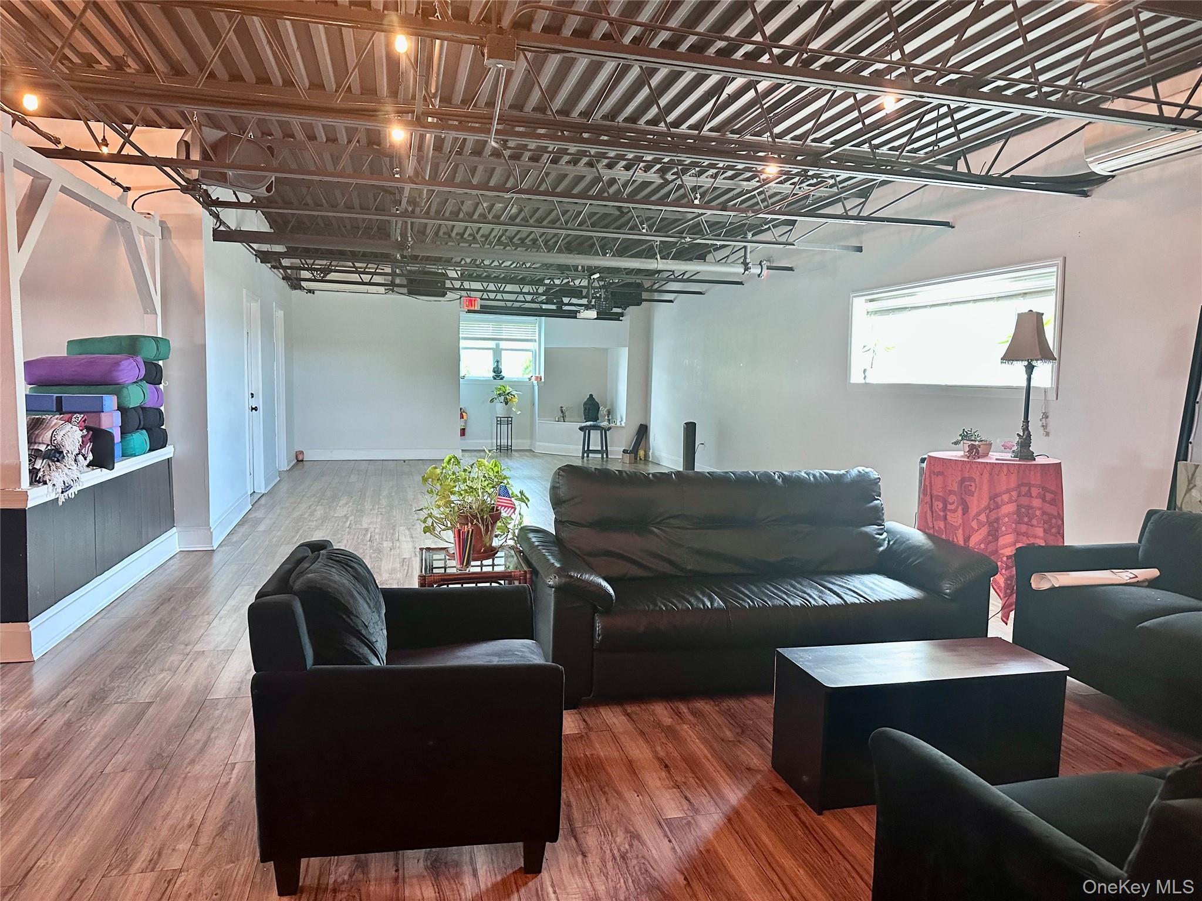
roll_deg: -1.2
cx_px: 601
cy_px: 450
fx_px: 833
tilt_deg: -6.2
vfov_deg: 56.8
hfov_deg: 71.6
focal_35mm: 24
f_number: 1.78
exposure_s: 1/60
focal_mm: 6.86
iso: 400
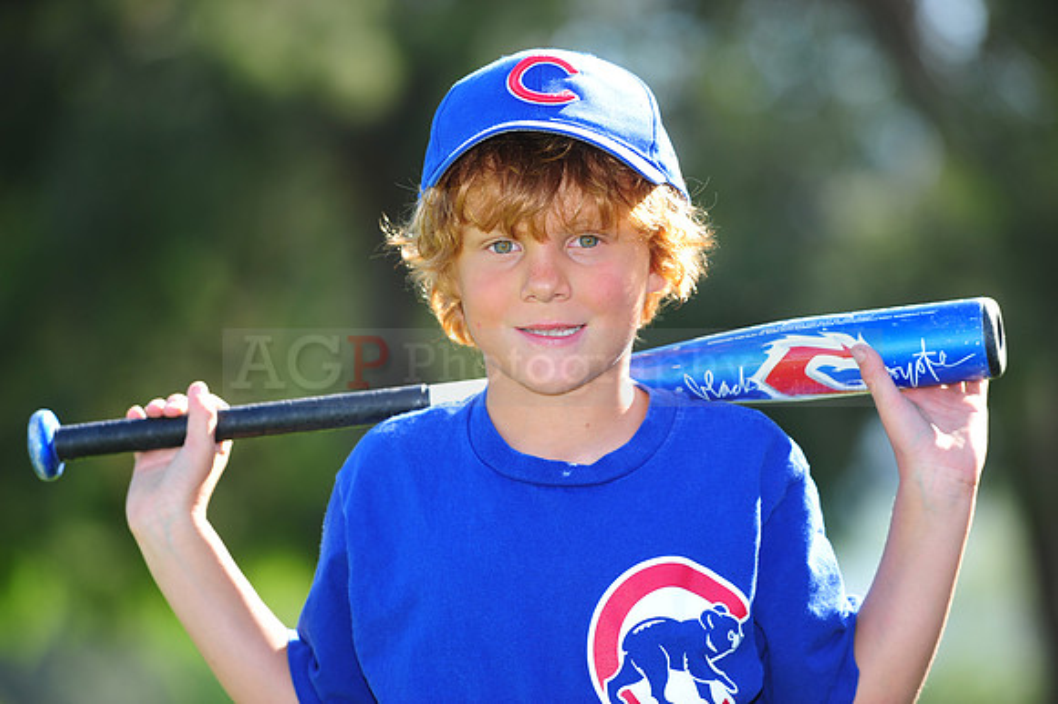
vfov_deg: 6.9
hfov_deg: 10.3
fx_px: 5874
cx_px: 529
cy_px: 352
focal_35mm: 200
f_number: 4.5
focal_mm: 200
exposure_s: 1/320
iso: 200
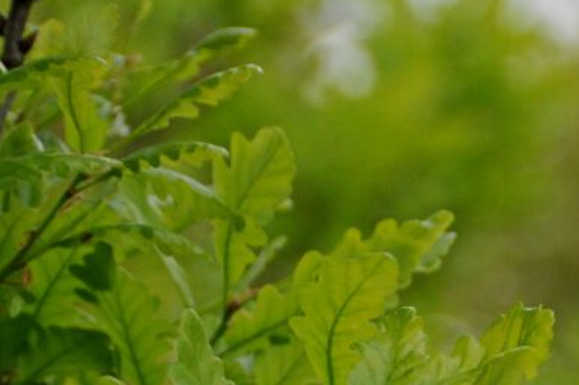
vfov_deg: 1.7
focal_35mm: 798
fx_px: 12823
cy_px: 459
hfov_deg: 2.6
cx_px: 341
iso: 640
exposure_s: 1/1250
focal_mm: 200
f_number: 5.6
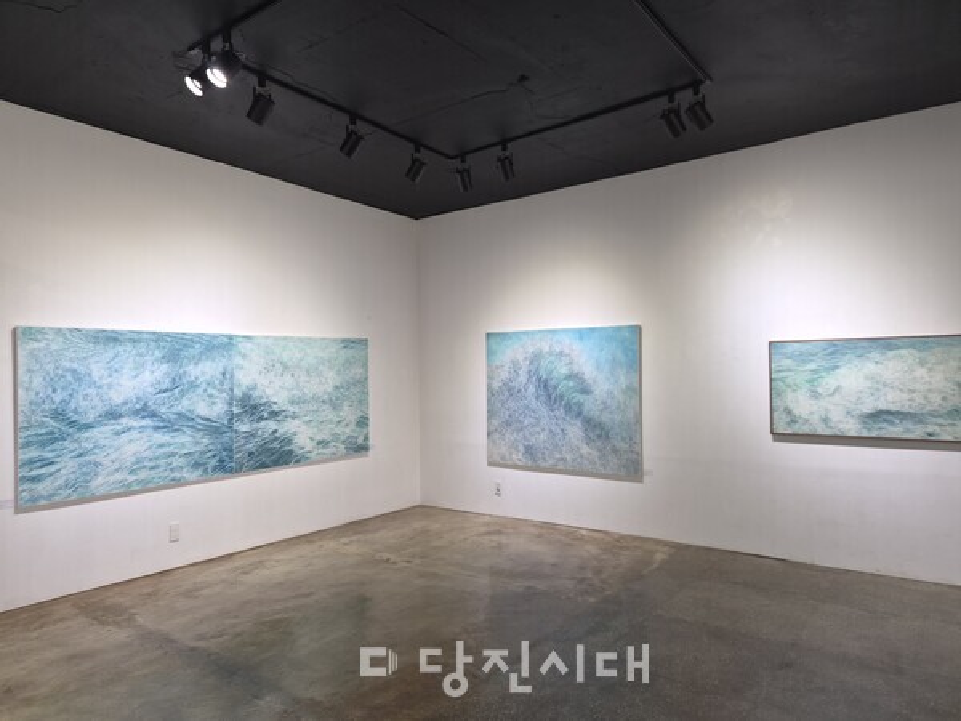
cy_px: 360
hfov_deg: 73.9
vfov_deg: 58.9
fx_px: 639
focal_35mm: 23
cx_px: 480
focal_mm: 5.4
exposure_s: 1/120
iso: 125
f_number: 1.8
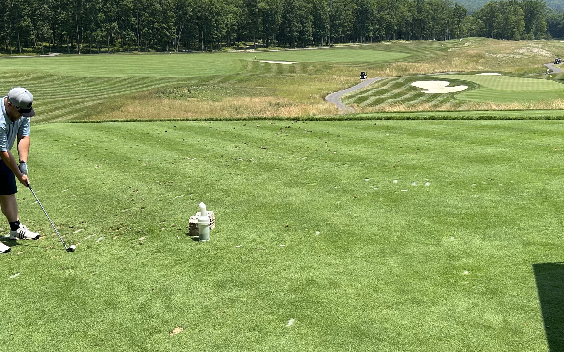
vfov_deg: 28.6
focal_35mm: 45
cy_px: 198
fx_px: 692
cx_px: 292
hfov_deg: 44.4
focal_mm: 5.7
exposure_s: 1/3165
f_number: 1.5
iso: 50
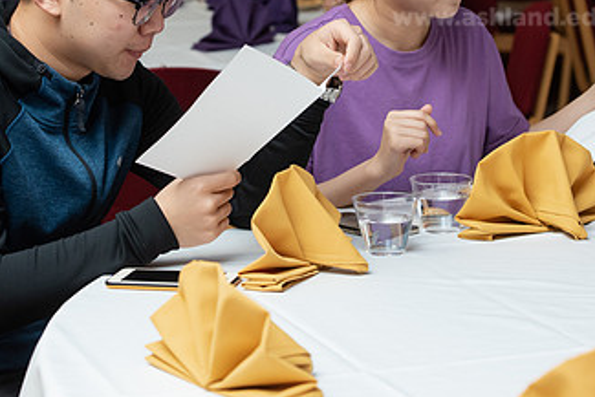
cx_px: 309
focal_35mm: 125
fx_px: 2067
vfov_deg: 10.9
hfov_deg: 16.4
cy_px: 56
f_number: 5.6
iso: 2000
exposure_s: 1/160
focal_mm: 70
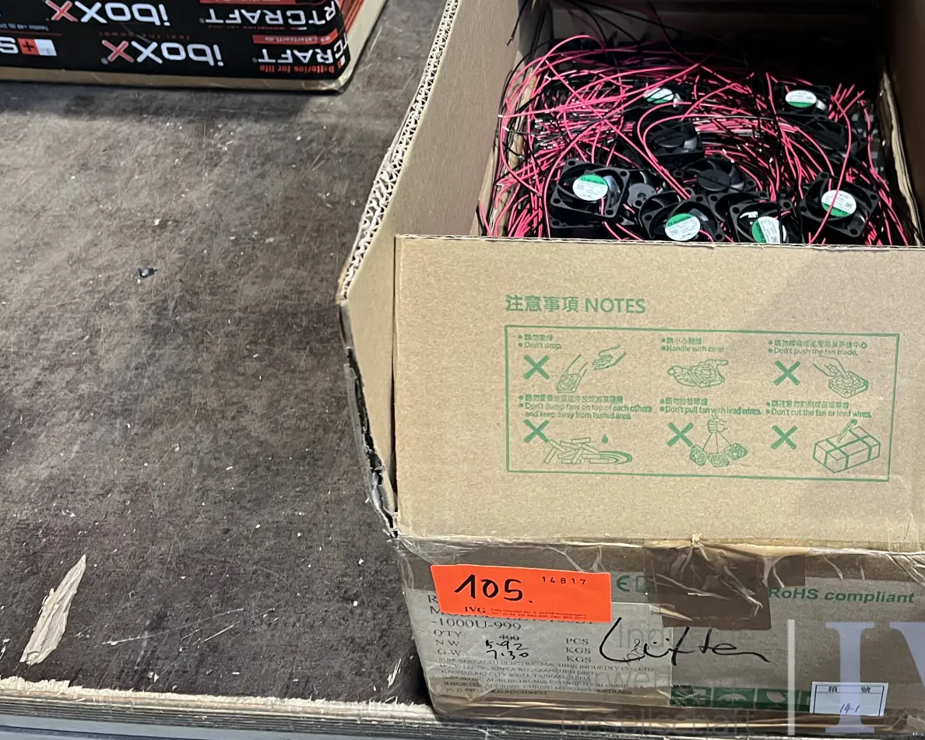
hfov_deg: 43.7
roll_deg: +0.6
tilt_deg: -41.8
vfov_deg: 36.3
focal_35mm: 41
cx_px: 664
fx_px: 1123
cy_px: 287
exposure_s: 1/50
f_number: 1.6
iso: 200
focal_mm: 5.1
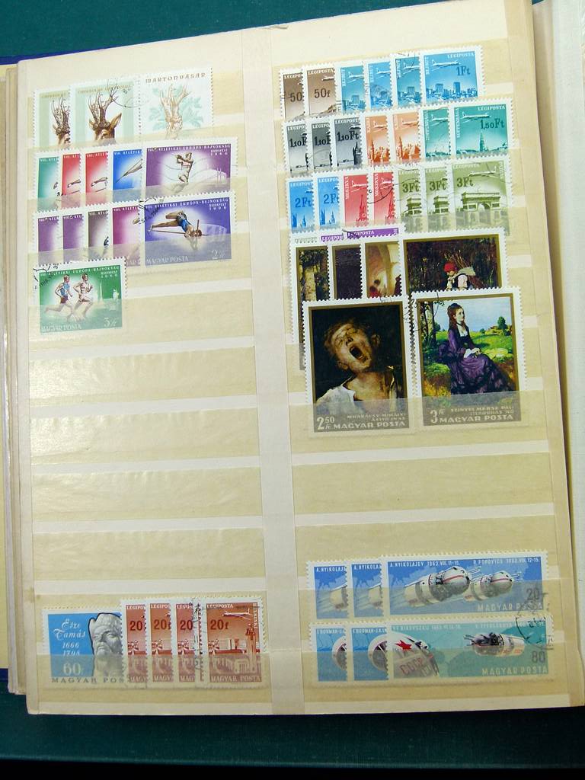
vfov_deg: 56.8
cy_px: 390
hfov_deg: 44.2
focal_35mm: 32
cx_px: 292
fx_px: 721
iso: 100
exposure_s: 1/125
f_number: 4
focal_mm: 5.7
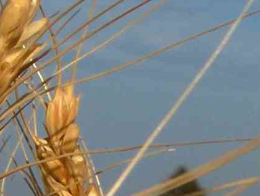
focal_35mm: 240
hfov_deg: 8.2
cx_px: 303
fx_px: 1805
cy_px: 289
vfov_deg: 6.1
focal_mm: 8
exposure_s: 1/909
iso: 100
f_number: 4.8
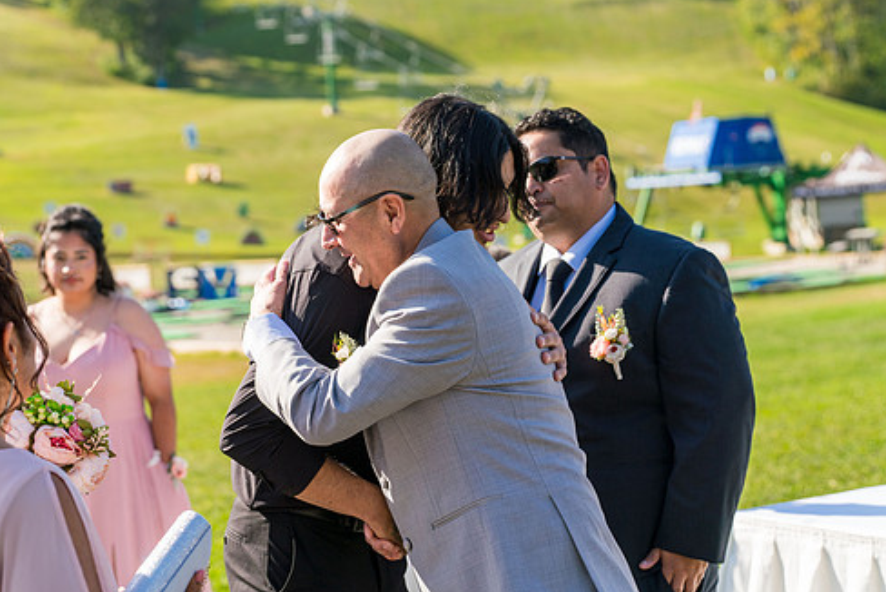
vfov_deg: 16.7
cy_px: 297
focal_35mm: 82
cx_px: 374
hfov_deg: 24.7
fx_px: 2019
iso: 250
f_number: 4
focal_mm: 69
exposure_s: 1/1000
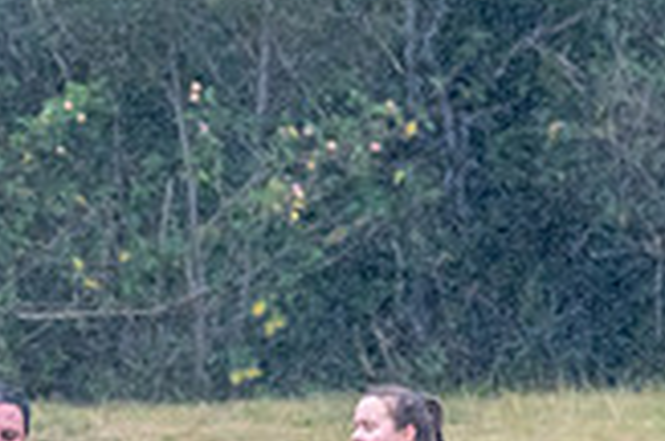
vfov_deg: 0.5
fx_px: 47528
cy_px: 752
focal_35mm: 2578
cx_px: 28
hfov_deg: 0.8
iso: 1250
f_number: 7.1
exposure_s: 1/1000
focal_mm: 460
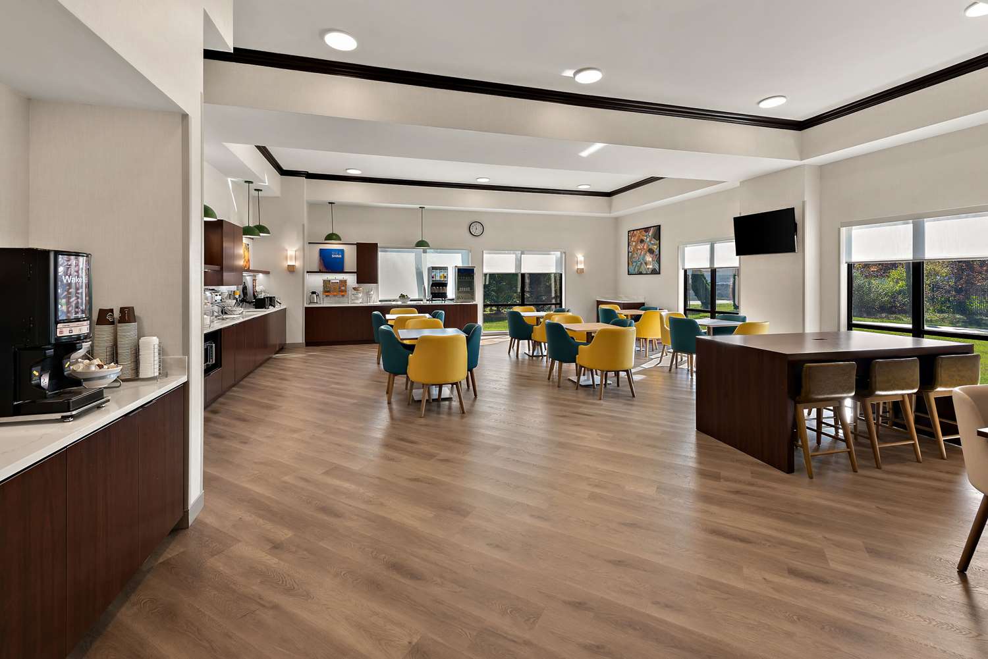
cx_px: 494
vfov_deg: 81.2
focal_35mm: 14
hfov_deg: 104.2
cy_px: 330
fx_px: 384
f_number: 8
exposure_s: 1/15
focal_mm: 14
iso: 400
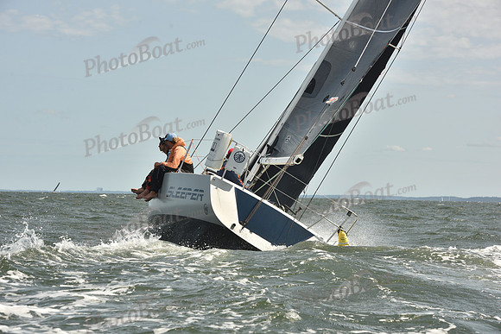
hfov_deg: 18.3
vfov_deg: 12.2
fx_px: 1559
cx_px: 250
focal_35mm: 112
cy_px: 167
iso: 250
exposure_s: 1/800
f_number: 9
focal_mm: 112
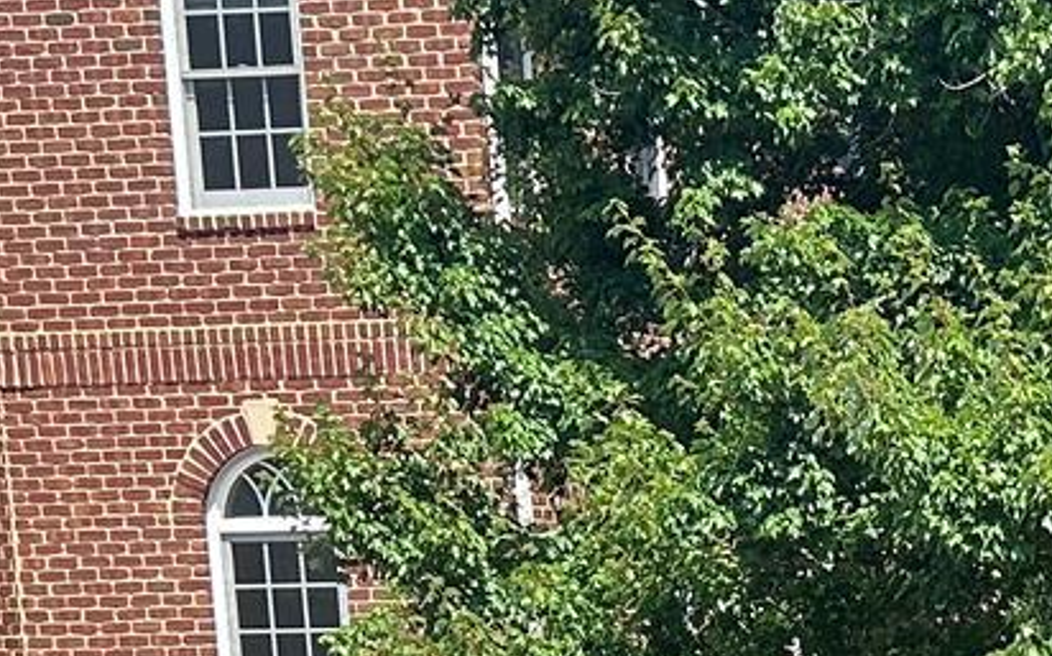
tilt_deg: -13.0
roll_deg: +1.2
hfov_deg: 14.5
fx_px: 3926
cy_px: 1442
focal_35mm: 137
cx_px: 1420
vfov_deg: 8.8
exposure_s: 1/1377
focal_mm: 5.7
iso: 50
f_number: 1.5
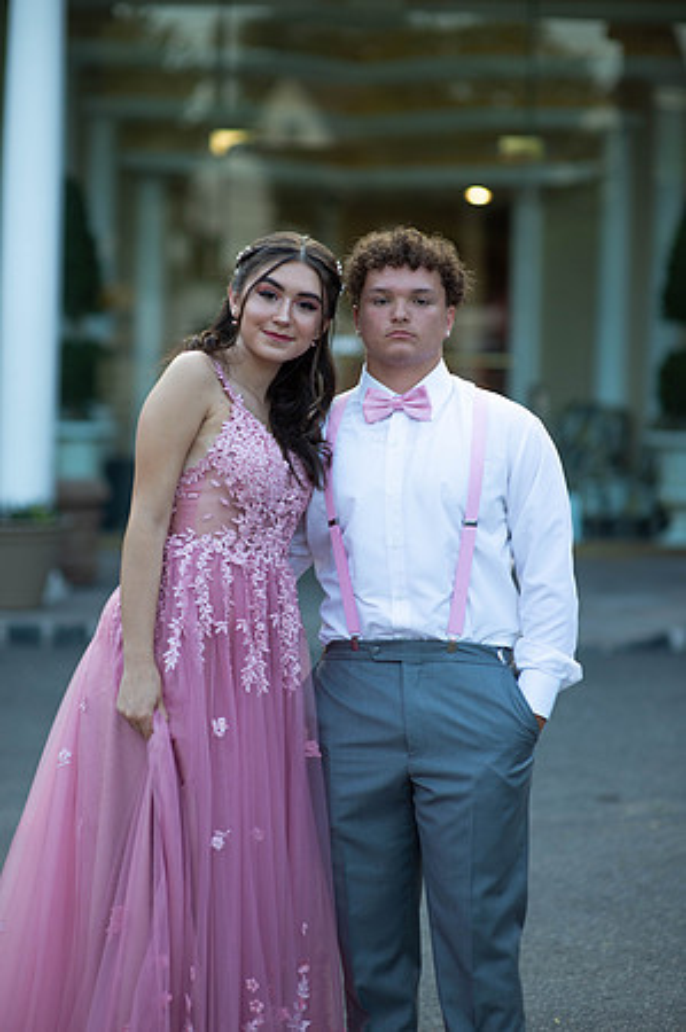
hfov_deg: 16.0
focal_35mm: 85
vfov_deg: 23.9
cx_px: 343
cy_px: 516
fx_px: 2435
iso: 250
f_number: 2
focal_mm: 85
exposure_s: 1/1000
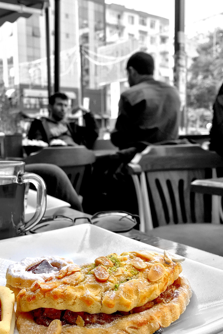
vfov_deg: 51.9
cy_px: 166
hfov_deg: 35.6
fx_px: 344
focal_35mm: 37
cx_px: 75
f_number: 2.2
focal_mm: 4.15
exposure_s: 1/591
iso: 25
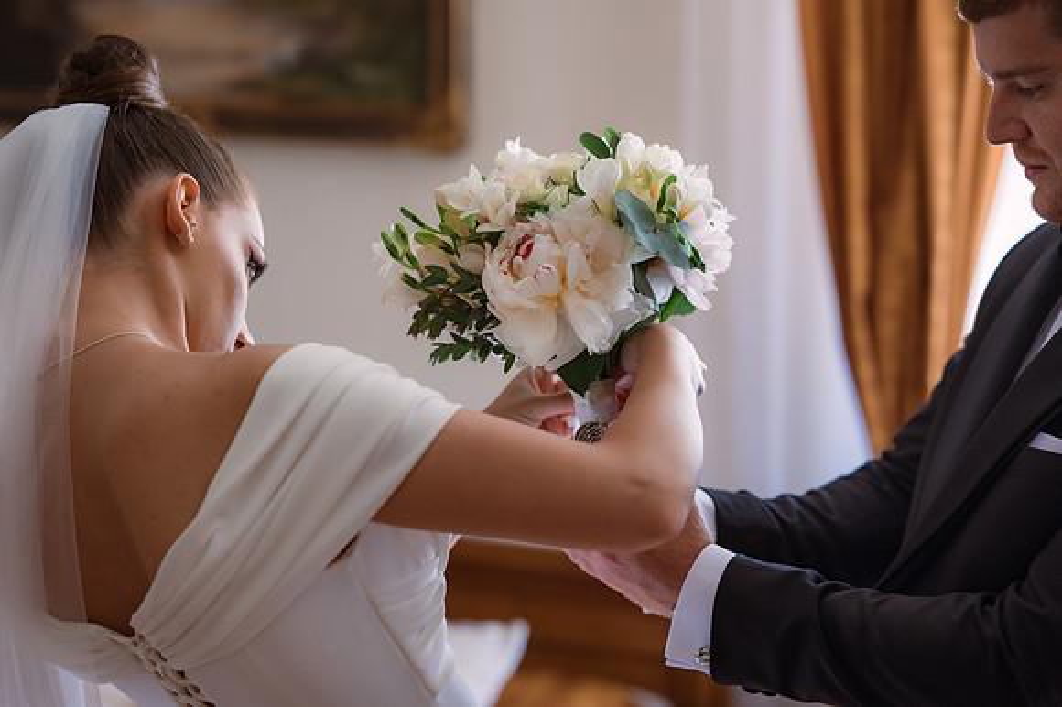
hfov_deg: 23.9
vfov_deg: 16.1
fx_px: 2506
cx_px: 531
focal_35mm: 85
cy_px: 354
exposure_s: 1/100
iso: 500
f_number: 2.8
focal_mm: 85
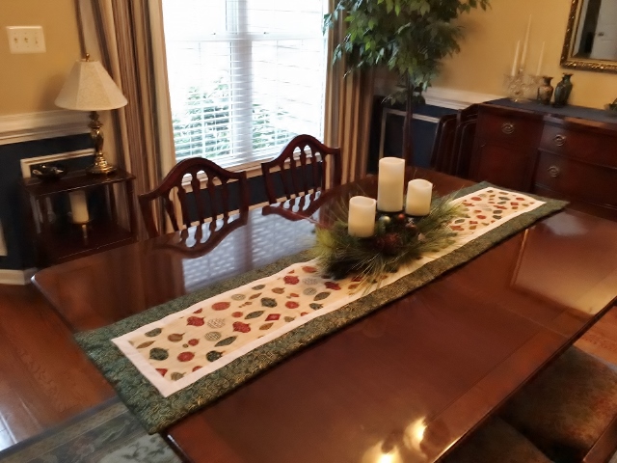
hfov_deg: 61.7
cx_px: 308
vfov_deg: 48.2
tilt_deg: -23.7
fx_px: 517
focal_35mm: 29
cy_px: 232
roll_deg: -2.5
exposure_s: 1/24
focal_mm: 4.15
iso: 200
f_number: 2.2
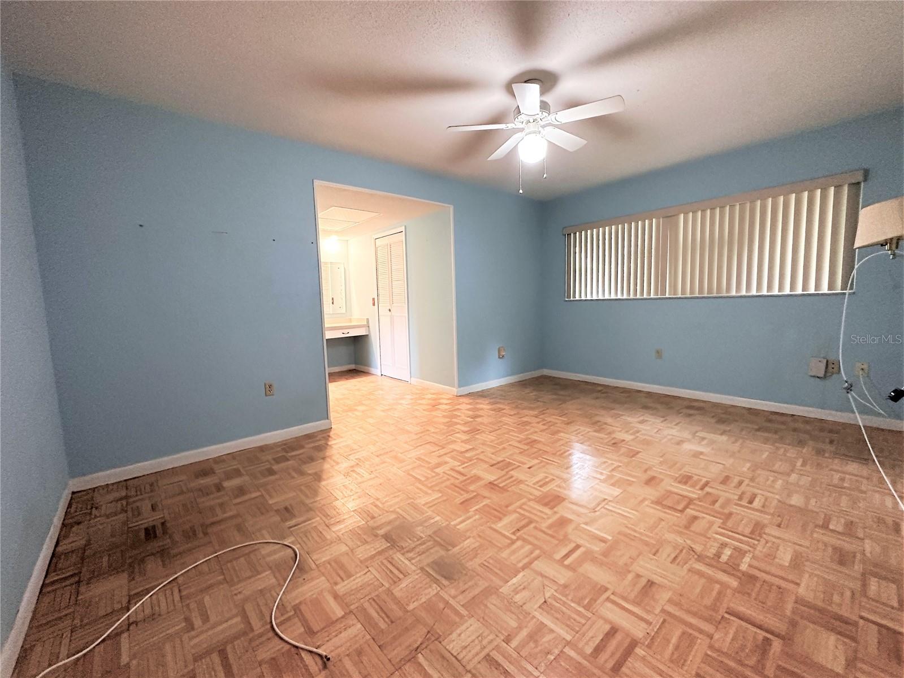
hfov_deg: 102.1
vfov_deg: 85.7
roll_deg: +1.6
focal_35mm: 14
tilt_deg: -6.7
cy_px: 339
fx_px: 366
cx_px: 452
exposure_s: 1/60
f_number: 2.2
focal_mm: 2.22
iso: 400
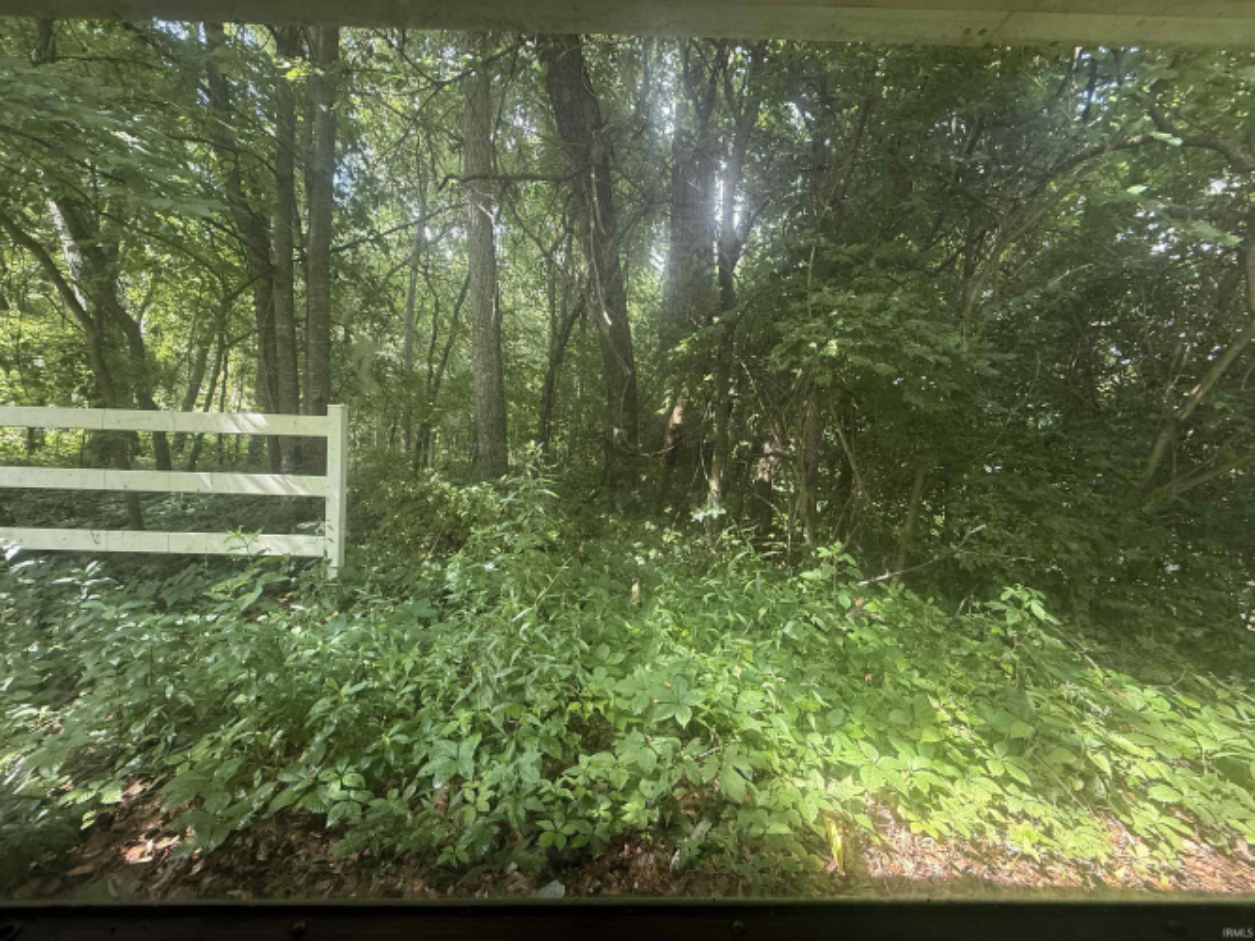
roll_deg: -0.5
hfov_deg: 102.1
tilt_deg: +1.8
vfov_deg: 85.7
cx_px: 628
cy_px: 470
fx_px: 507
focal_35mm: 14
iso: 200
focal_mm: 2.22
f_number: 2.2
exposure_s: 1/99
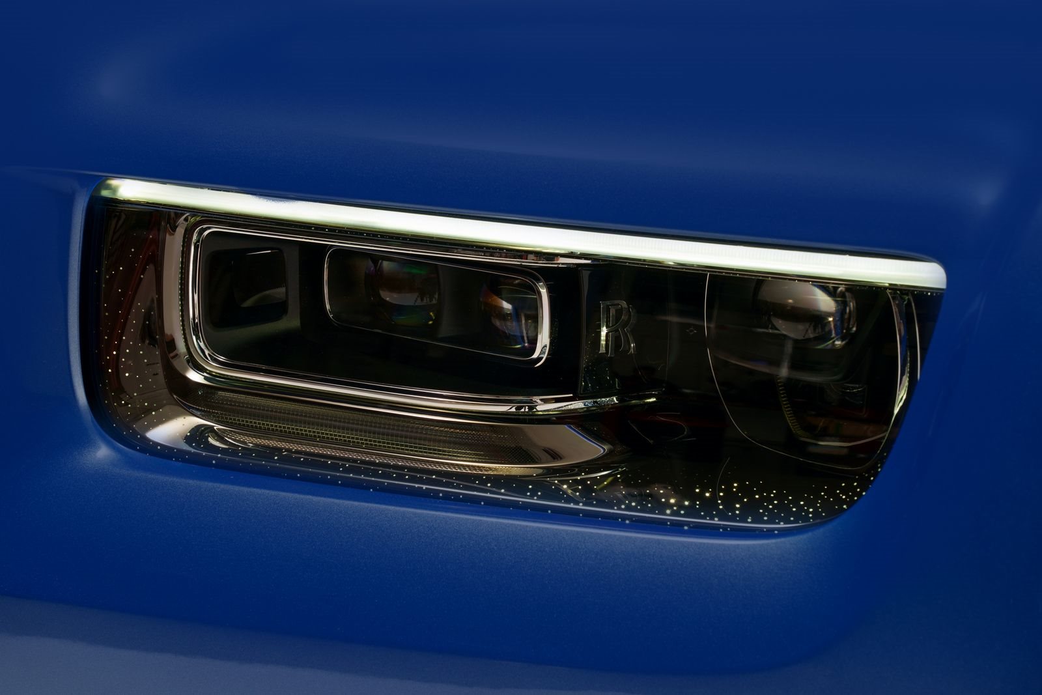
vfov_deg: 19.5
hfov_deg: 28.8
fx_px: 2026
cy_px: 348
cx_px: 521
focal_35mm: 70
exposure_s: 1/2
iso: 160
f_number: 13
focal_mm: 70
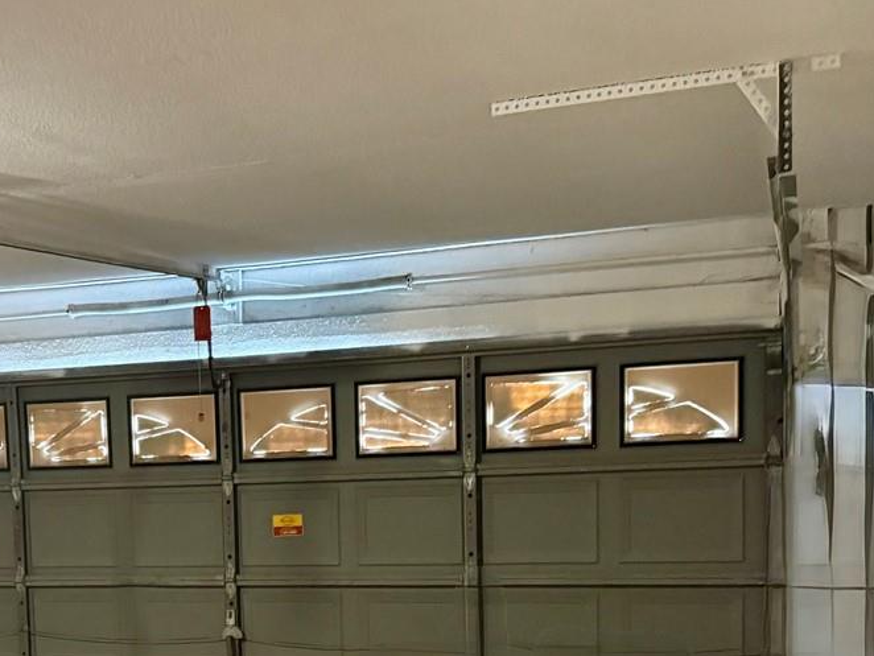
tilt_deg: -6.8
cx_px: 169
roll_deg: +2.6
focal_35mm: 58
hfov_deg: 32.3
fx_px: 1465
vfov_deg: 24.5
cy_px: 599
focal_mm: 6.76
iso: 1000
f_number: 1.78
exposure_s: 1/40
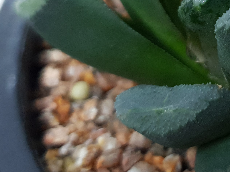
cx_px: 242
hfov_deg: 22.5
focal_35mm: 83
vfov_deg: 17.3
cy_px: -3
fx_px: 551
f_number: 1.5
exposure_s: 1/60
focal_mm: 4.32
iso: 160
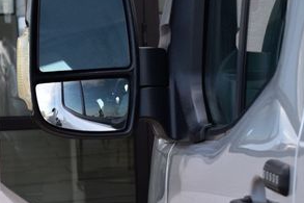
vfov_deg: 7.6
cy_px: 45
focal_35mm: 180
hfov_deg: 11.4
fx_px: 1520
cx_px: 98
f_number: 9
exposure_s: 1/160
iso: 400
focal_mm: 55
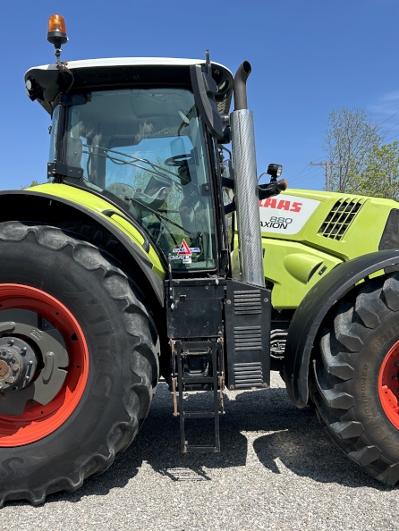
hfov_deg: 40.7
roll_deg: +0.1
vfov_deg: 52.6
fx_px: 538
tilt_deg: +2.1
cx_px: 200
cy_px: 264
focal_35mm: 35
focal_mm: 5.7
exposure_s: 1/2695
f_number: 1.5
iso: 50
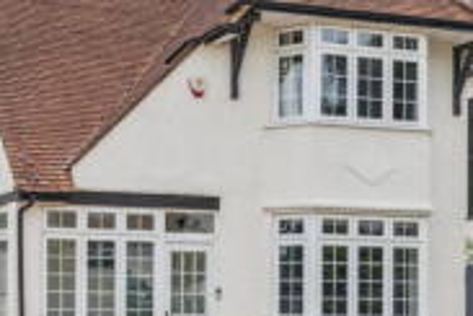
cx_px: 116
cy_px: 245
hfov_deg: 22.2
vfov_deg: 14.9
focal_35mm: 91
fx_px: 1196
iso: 640
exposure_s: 1/1250
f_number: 5.6
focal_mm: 35
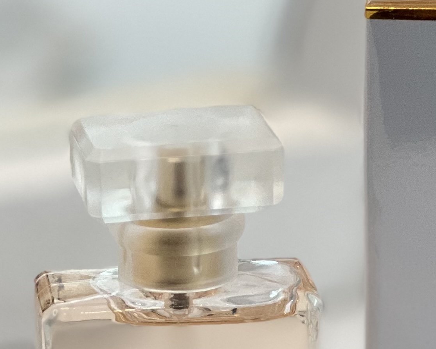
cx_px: 322
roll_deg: -1.3
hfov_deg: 7.1
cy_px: 269
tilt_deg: -18.3
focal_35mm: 272
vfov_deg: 5.7
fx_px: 3510
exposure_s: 1/100
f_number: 2.8
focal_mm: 9
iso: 80
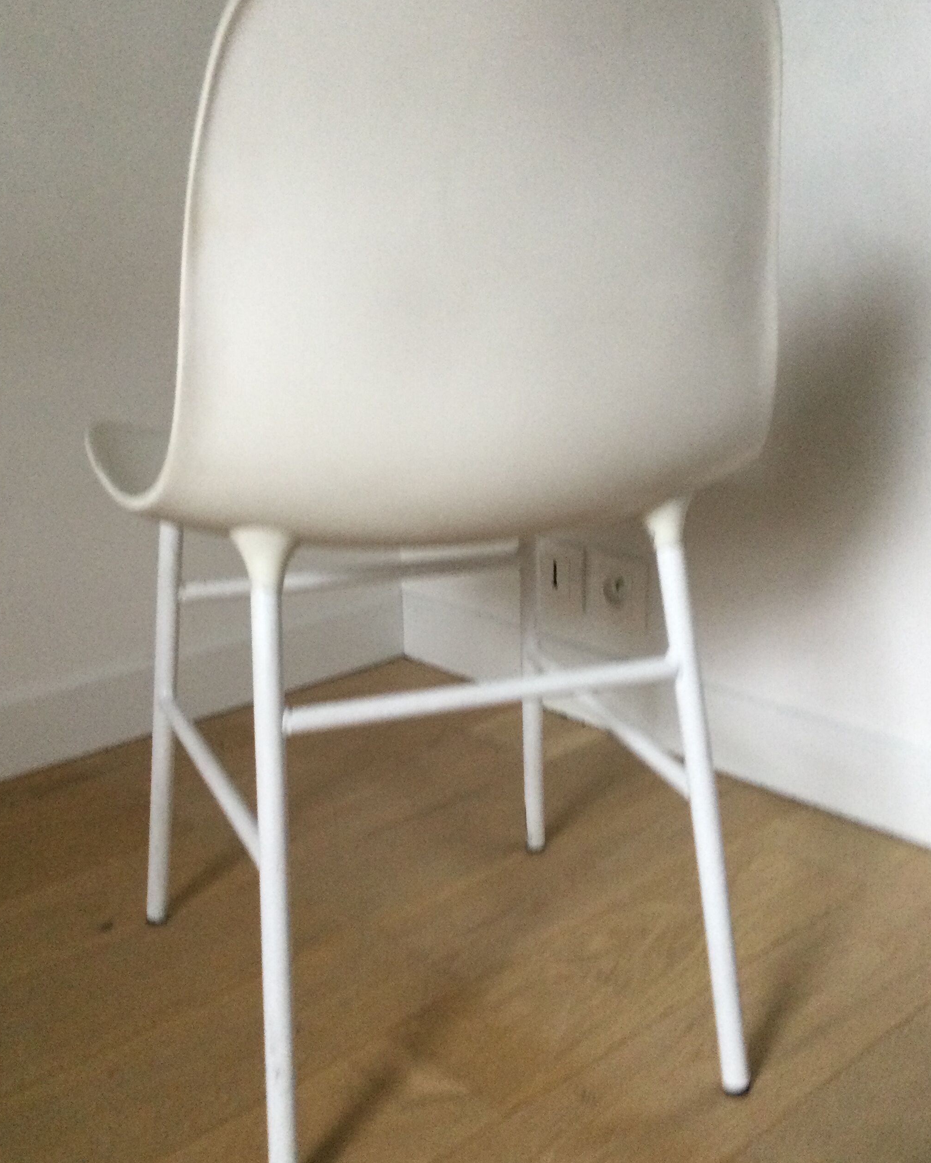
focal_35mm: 39
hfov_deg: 38.2
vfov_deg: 46.8
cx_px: 417
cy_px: 586
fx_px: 1343
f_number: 2.4
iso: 160
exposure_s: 1/33
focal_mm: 3.3
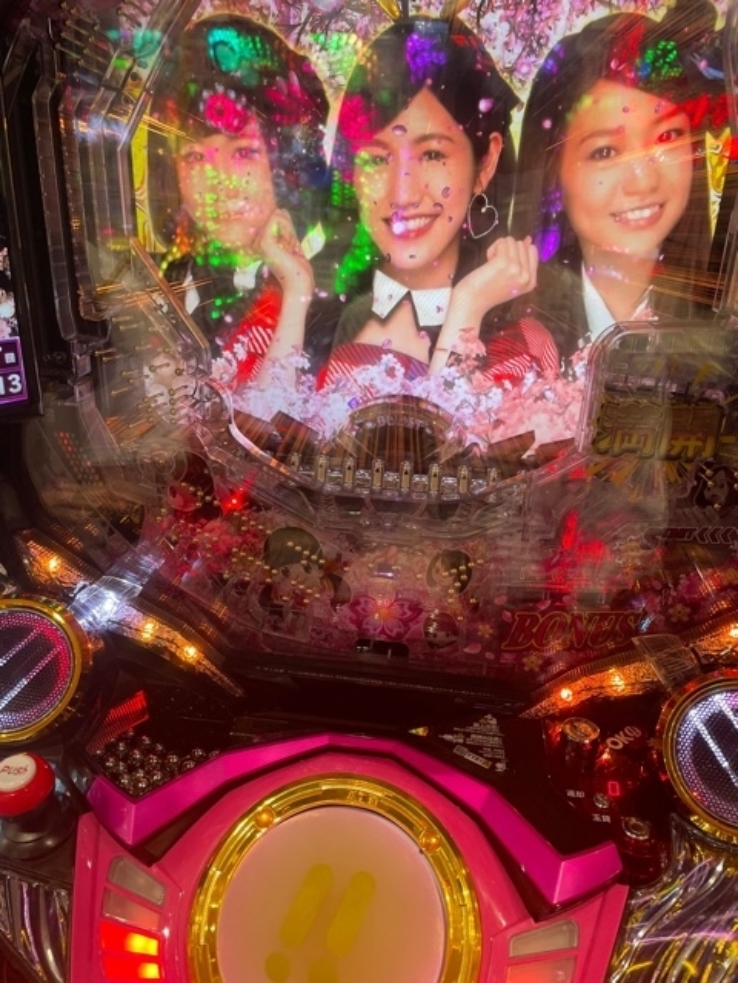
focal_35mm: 26
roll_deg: -1.7
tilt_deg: -21.4
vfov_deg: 67.3
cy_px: 492
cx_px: 369
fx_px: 739
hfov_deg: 53.1
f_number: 1.6
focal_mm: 4.2
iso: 100
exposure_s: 1/107
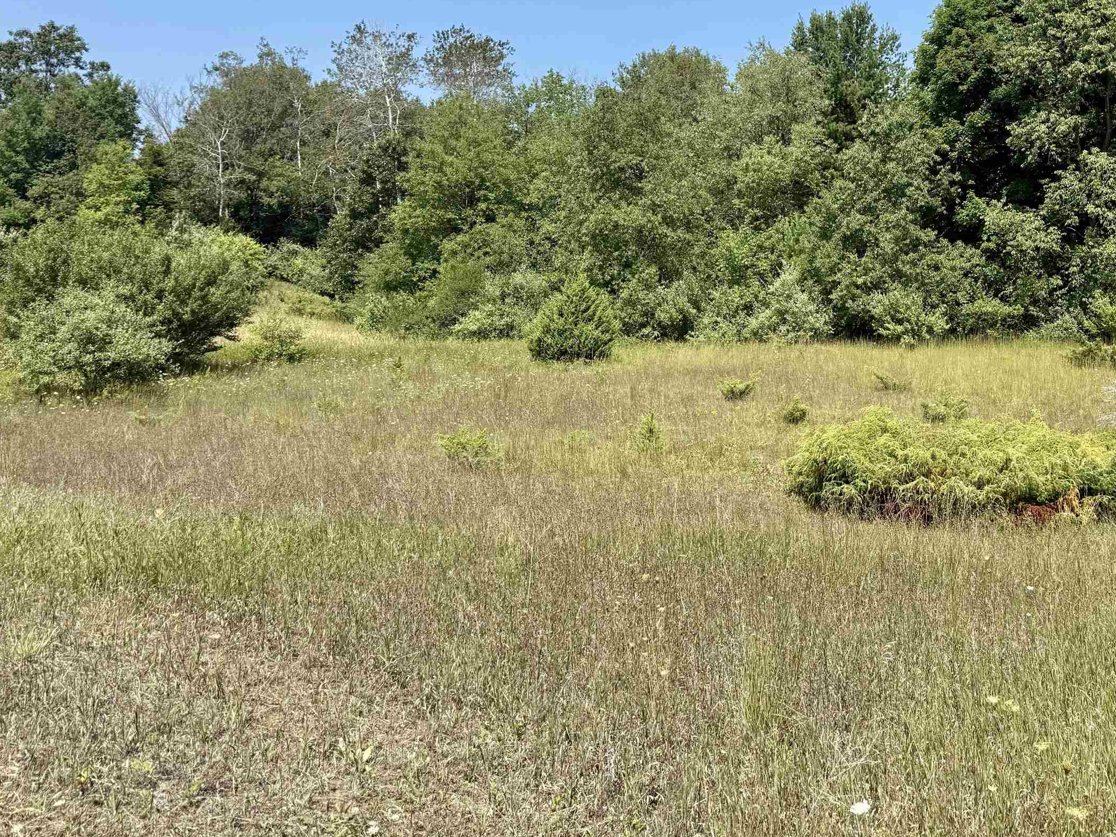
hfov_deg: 51.4
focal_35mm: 35
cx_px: 767
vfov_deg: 39.9
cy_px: 238
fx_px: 1128
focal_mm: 6.76
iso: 80
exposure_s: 1/3145
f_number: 1.78
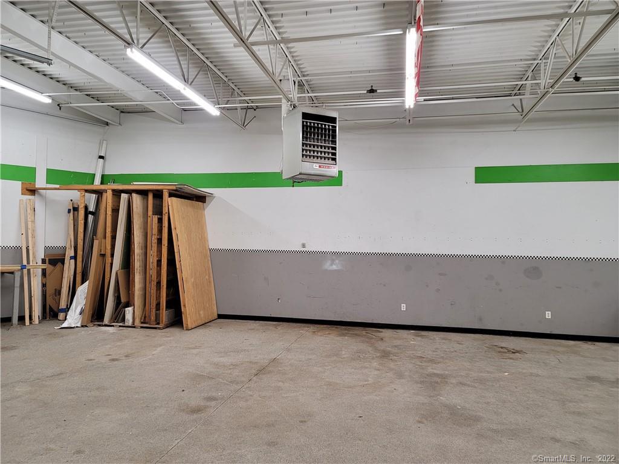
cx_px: 310
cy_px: 232
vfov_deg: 54.9
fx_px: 447
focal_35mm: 25
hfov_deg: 69.4
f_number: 1.8
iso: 320
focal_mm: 7
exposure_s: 1/119
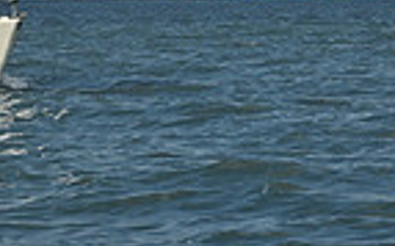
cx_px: -40
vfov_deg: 3.2
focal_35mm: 406
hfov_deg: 5.2
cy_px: -514
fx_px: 4365
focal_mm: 98
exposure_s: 1/1600
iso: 320
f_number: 11
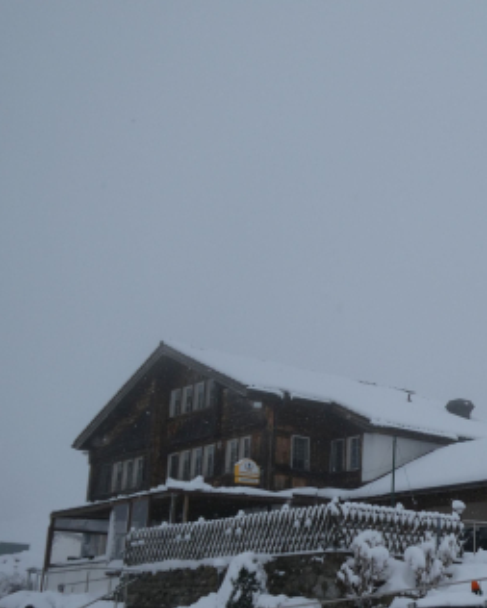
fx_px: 1044
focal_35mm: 58
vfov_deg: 32.5
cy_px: 306
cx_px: 407
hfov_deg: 25.7
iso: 80
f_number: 3.9
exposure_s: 1/800
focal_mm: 7.8
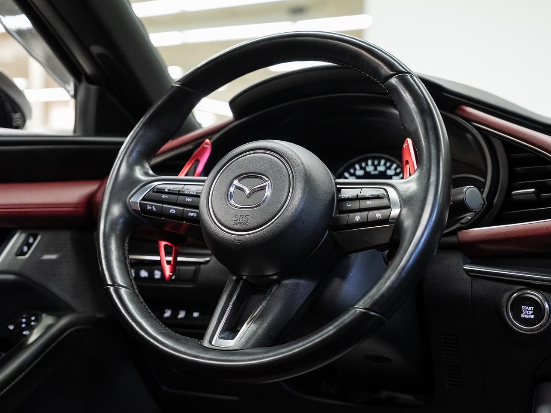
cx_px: 252
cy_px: 195
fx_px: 869
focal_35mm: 55
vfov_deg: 26.7
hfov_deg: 35.2
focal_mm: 47.8
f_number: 4
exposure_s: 1/40
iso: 1250
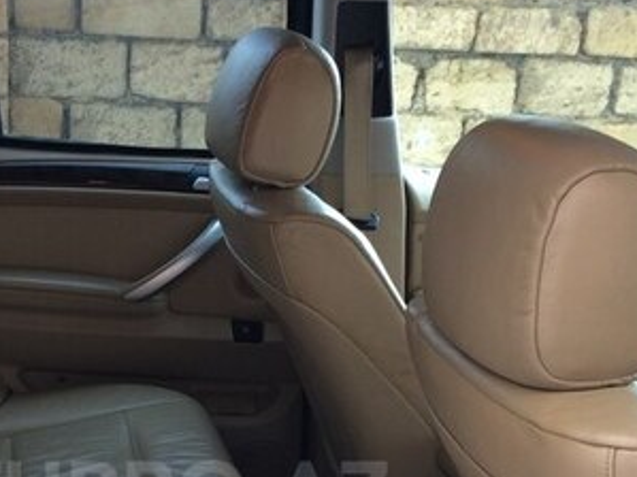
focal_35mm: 64
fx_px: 1177
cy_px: 493
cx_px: 170
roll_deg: -2.9
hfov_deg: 29.9
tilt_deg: -26.2
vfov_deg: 22.0
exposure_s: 1/50
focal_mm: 4.15
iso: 50
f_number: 2.2
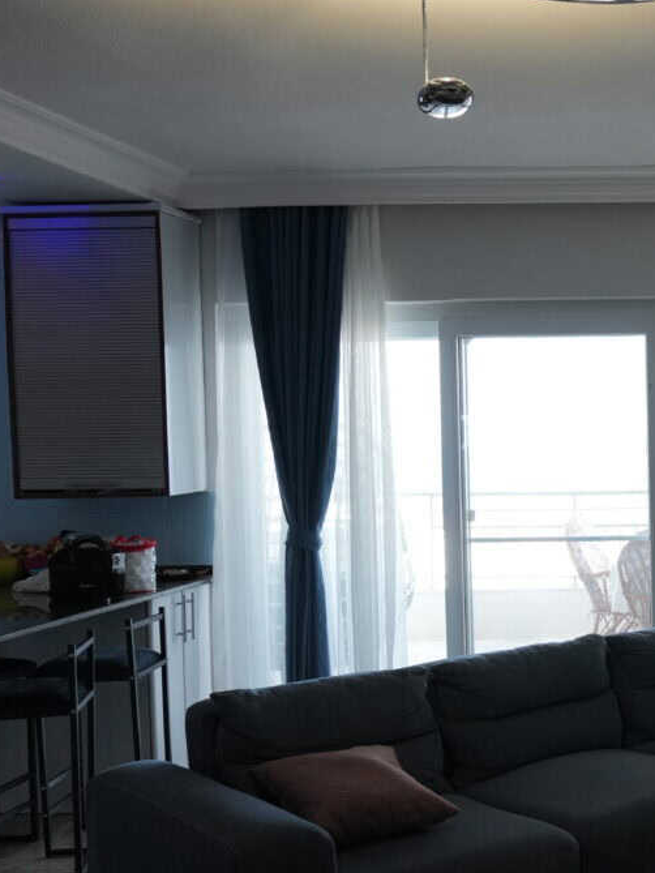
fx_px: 1261
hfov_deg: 25.6
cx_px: 819
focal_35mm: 50
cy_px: 470
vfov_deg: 38.2
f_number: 4
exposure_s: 1/160
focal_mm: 17
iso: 640
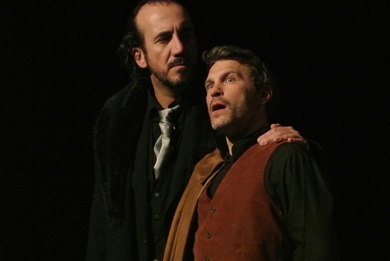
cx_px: 195
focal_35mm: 297
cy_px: 130
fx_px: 3220
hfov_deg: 6.9
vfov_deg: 4.6
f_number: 5.6
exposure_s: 1/60
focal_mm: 110
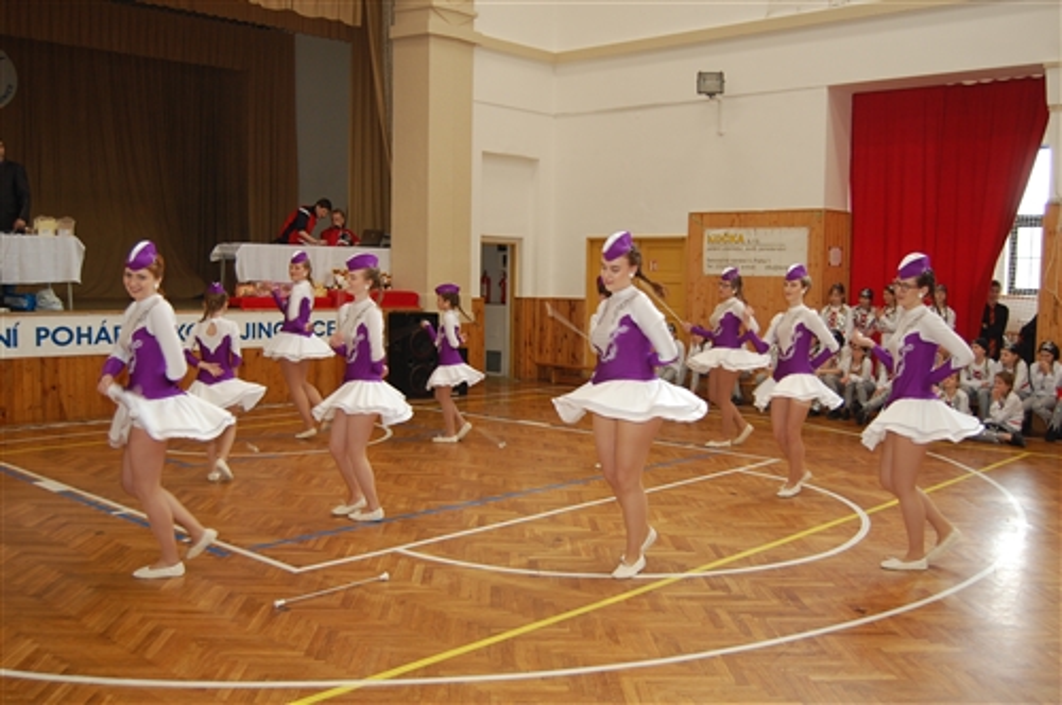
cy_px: 352
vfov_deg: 38.3
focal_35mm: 34
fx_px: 1016
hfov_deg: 55.2
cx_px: 531
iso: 400
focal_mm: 23
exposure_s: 1/80
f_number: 3.8
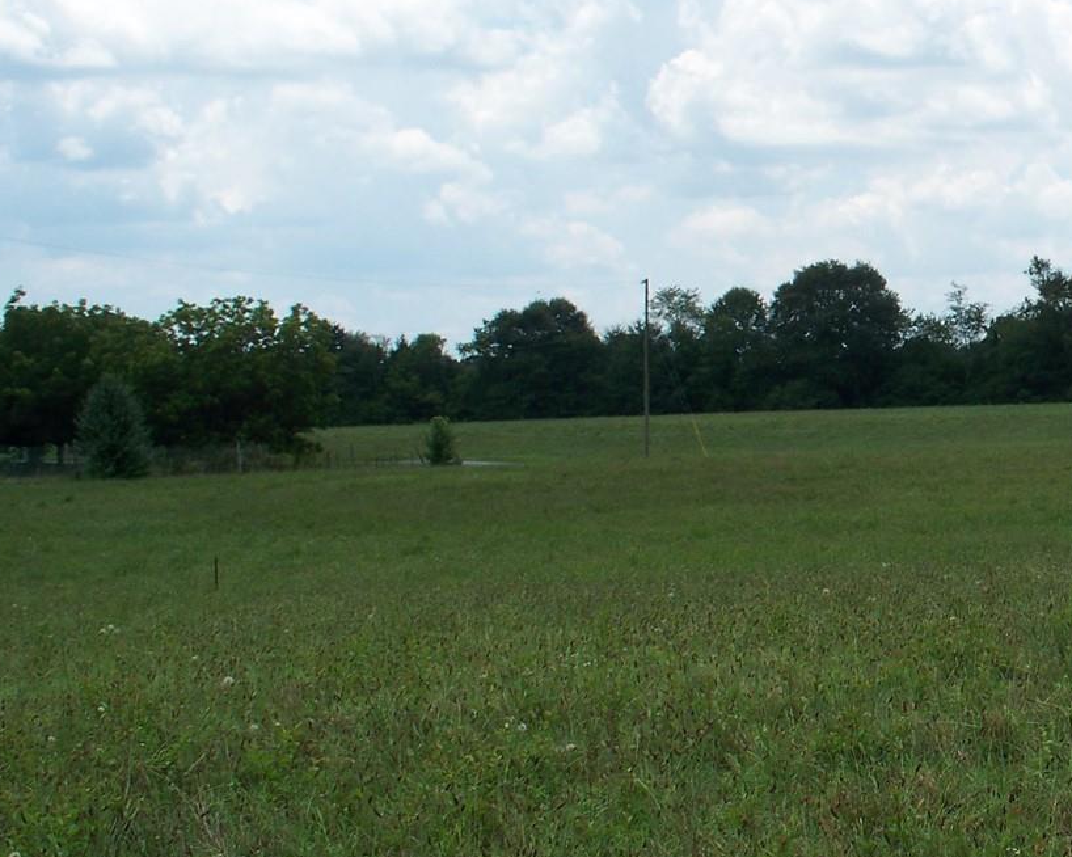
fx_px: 2791
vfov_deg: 17.5
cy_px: 394
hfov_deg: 20.5
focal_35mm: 88
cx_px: 1237
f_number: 5
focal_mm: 7.54
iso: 64
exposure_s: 1/400
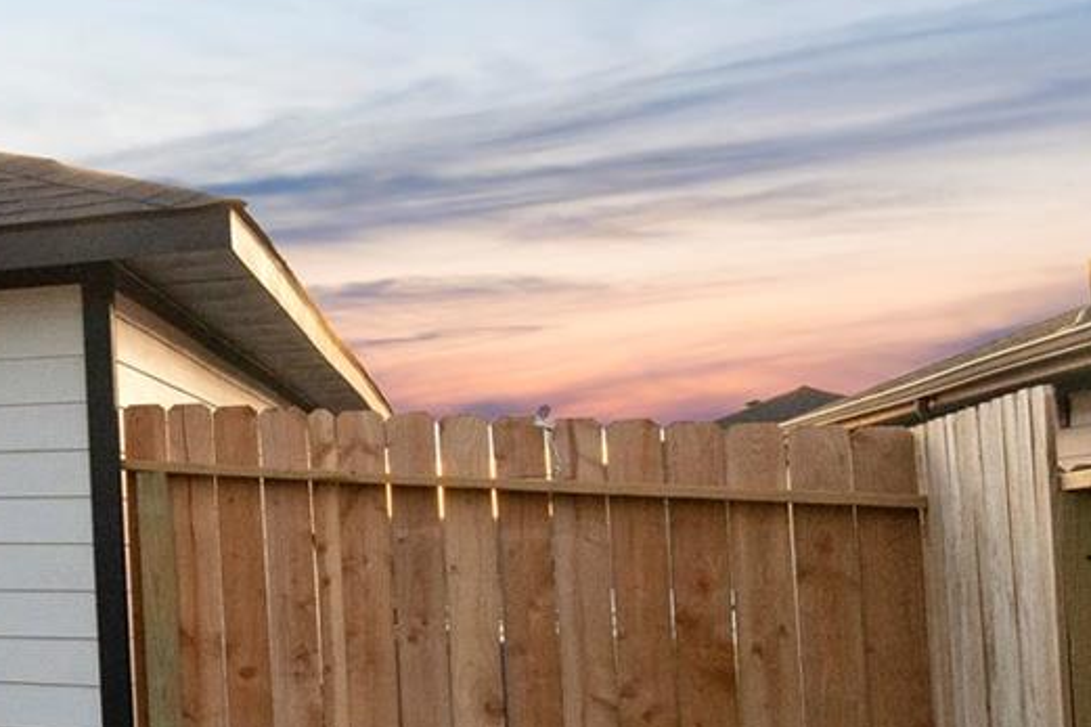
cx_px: -1032
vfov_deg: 23.4
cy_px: 426
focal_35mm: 58
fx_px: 1749
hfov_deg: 20.0
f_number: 8
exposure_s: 1/13
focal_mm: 14.7
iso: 2000
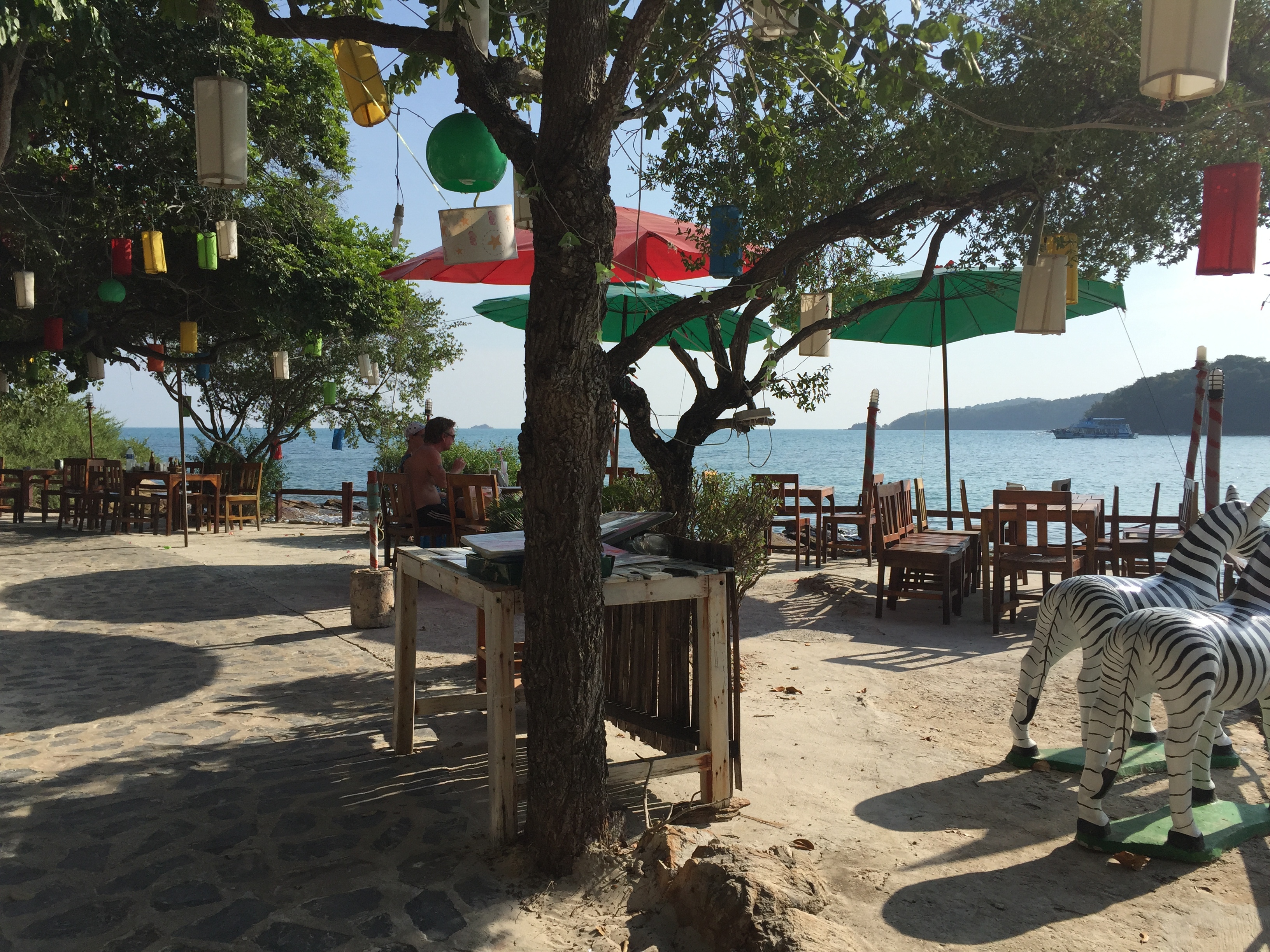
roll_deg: -0.7
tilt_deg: -2.2
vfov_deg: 48.2
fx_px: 1064
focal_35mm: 29
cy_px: 476
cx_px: 635
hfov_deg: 61.7
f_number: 2.2
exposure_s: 1/2639
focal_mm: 4.15
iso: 32
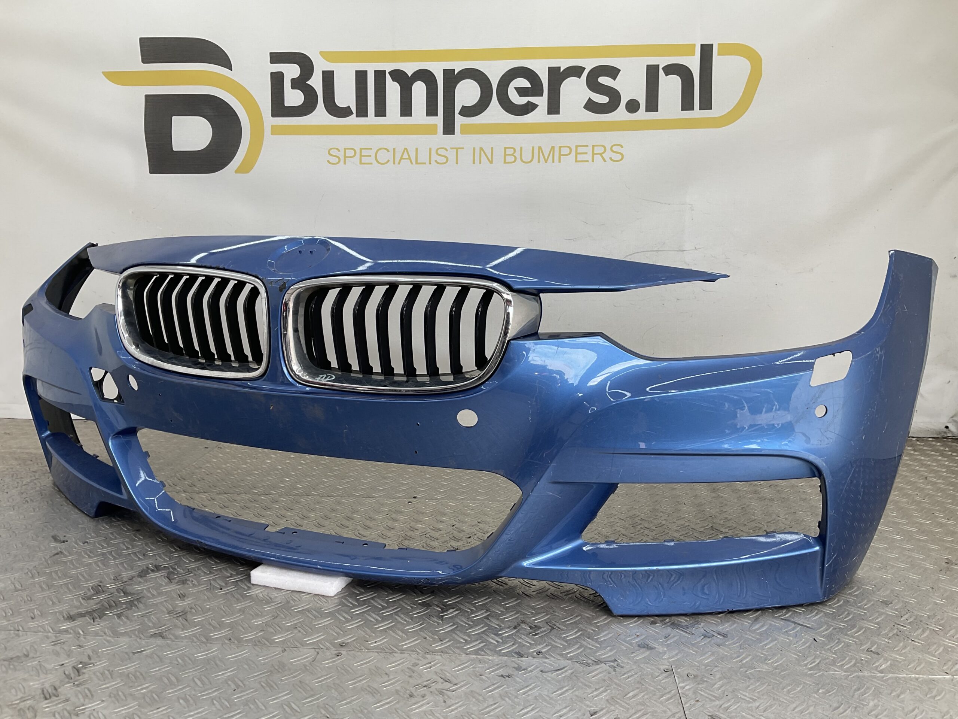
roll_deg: -1.9
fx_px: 803
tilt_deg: -10.1
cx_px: 479
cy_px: 360
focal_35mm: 29
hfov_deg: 61.7
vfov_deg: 48.2
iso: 16
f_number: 1.8
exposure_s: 1/170
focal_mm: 3
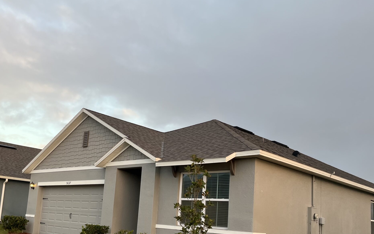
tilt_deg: +8.1
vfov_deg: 33.1
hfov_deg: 51.3
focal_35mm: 38
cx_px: 157
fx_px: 387
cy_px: 168
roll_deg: +0.5
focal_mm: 5.1
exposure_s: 1/213
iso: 40
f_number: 1.6
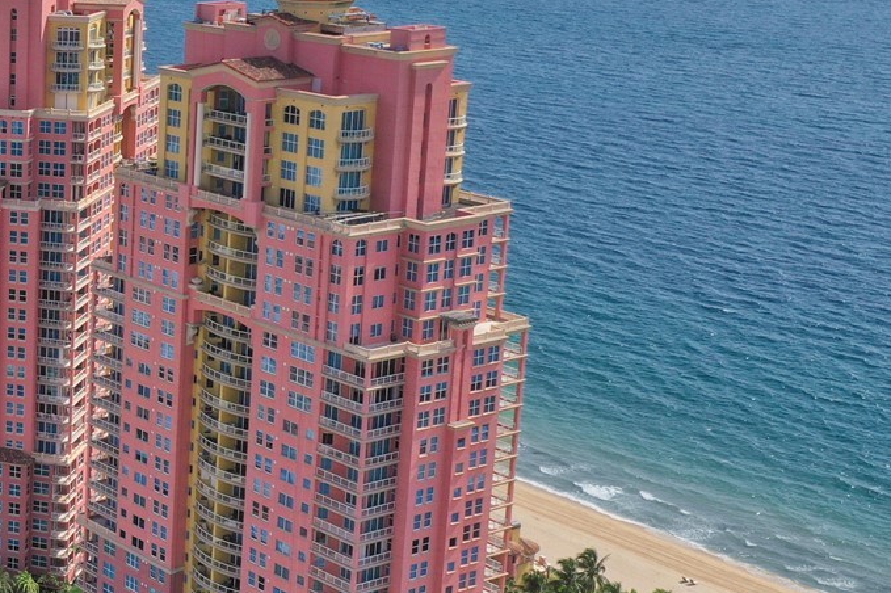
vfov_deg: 19.4
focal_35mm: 70
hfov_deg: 25.5
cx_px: -217
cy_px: 228
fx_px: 1732
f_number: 6.3
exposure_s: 1/640
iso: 100
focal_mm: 10.26
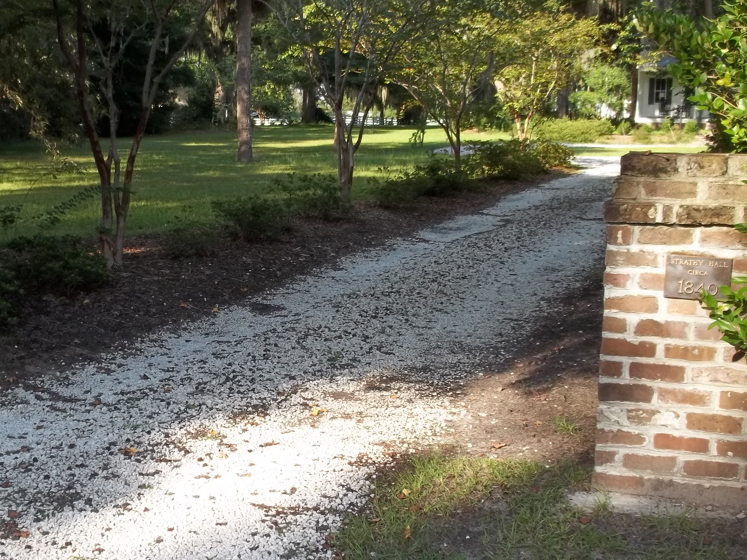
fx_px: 1057
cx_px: 249
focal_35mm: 49
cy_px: 289
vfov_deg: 29.7
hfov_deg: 38.5
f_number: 3.3
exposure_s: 1/200
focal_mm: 5.9
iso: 64
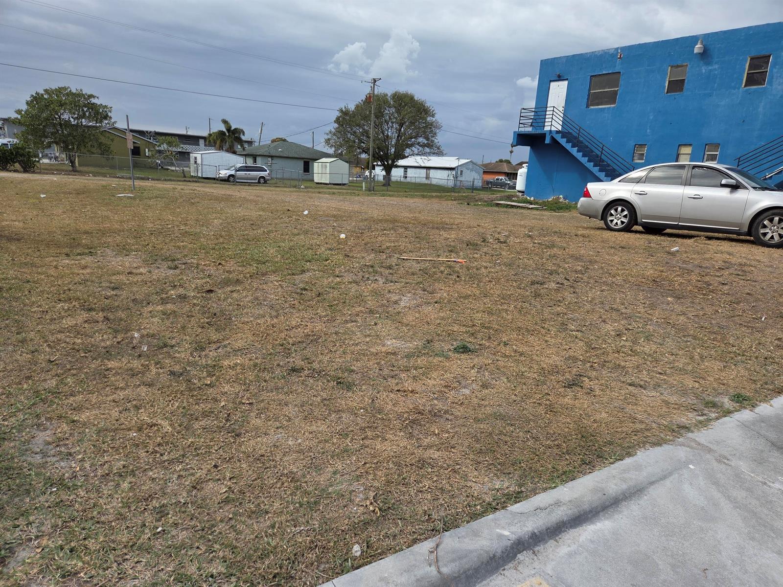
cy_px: 294
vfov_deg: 58.9
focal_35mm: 23
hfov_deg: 73.9
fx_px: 520
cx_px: 392
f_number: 1.8
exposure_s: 1/3667
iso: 80
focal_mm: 5.4
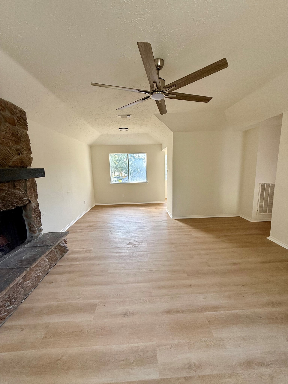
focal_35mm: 14
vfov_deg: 102.1
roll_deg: +1.7
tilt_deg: -7.7
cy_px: 192
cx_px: 144
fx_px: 155
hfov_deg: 85.7
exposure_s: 1/99
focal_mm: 2.22
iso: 80
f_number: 2.2
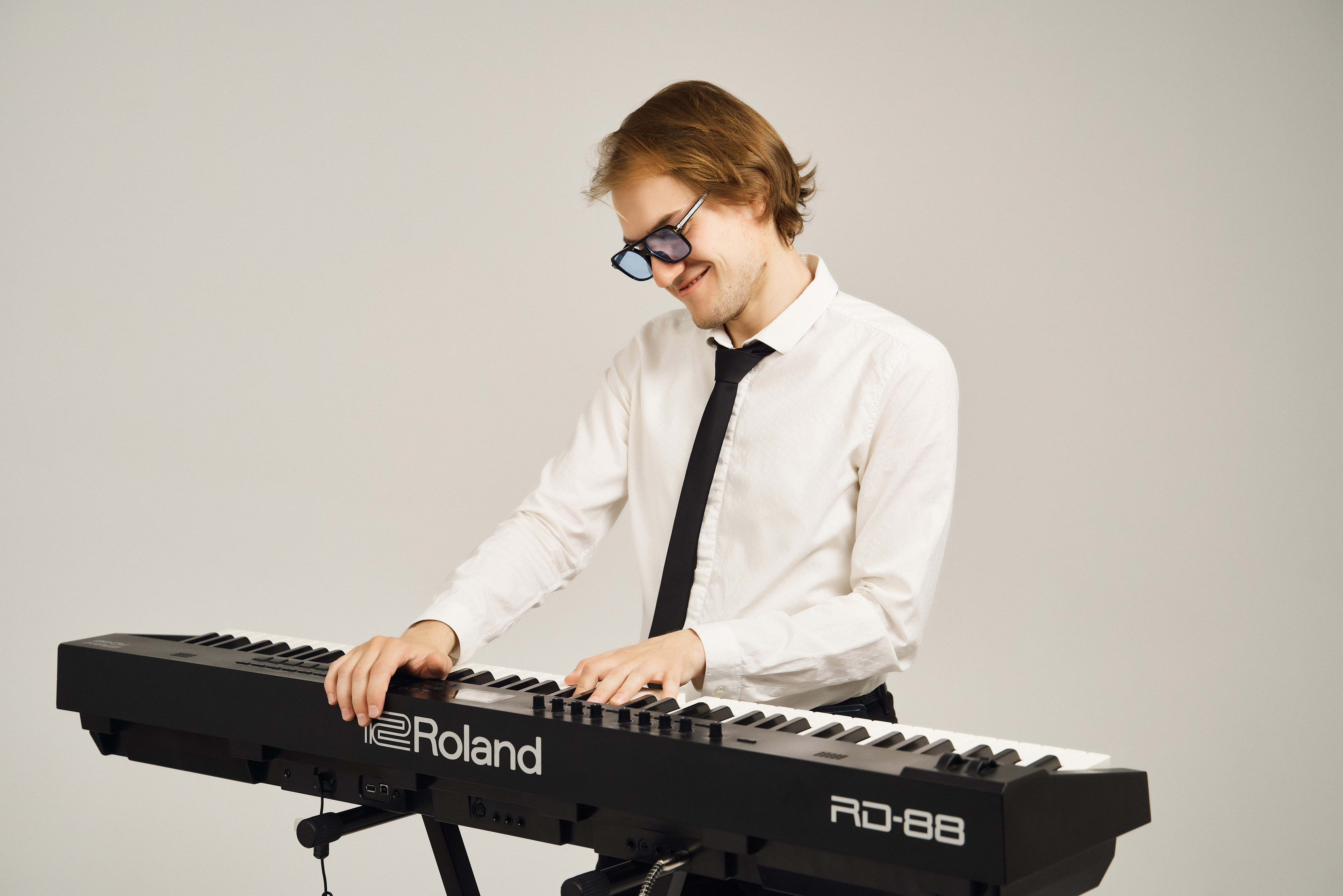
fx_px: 2201
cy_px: 448
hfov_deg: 33.9
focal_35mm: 59
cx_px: 672
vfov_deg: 23.0
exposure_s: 1/200
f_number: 5
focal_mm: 59
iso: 1250
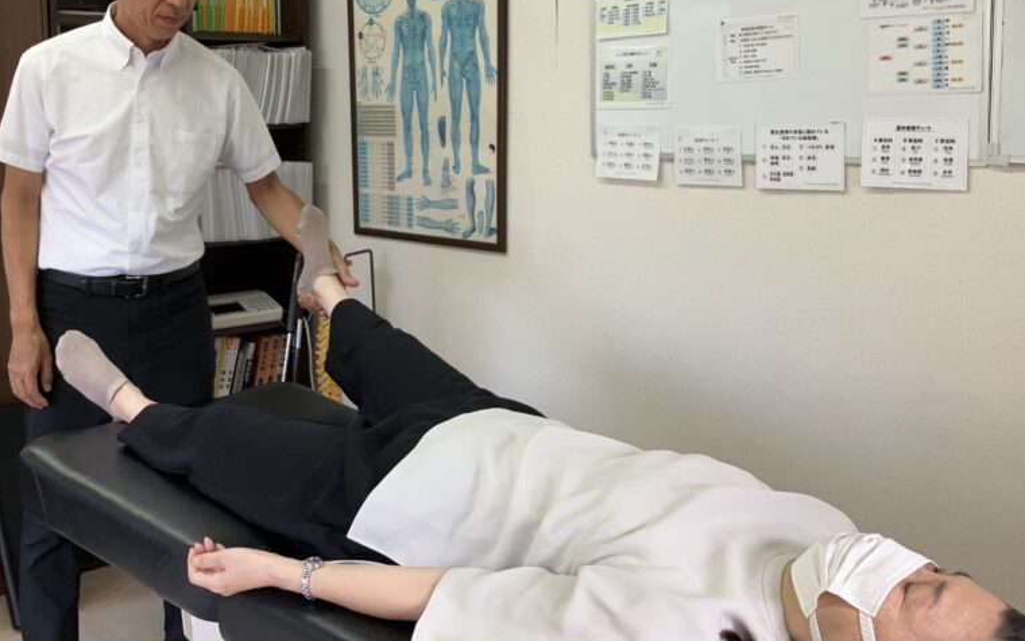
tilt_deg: -5.4
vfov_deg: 31.8
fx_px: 1117
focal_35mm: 40
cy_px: 220
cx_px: 344
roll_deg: +0.7
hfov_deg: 48.5
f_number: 1.8
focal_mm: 3.99
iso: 80
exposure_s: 1/121
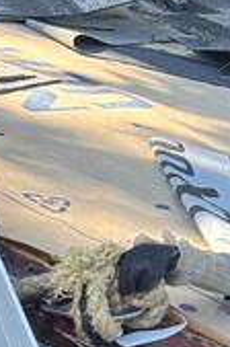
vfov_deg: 13.0
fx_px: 1482
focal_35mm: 154
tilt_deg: -22.1
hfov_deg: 8.7
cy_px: -90
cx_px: 308
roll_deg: -0.9
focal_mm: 5.96
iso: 32
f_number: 1.6
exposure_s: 1/481
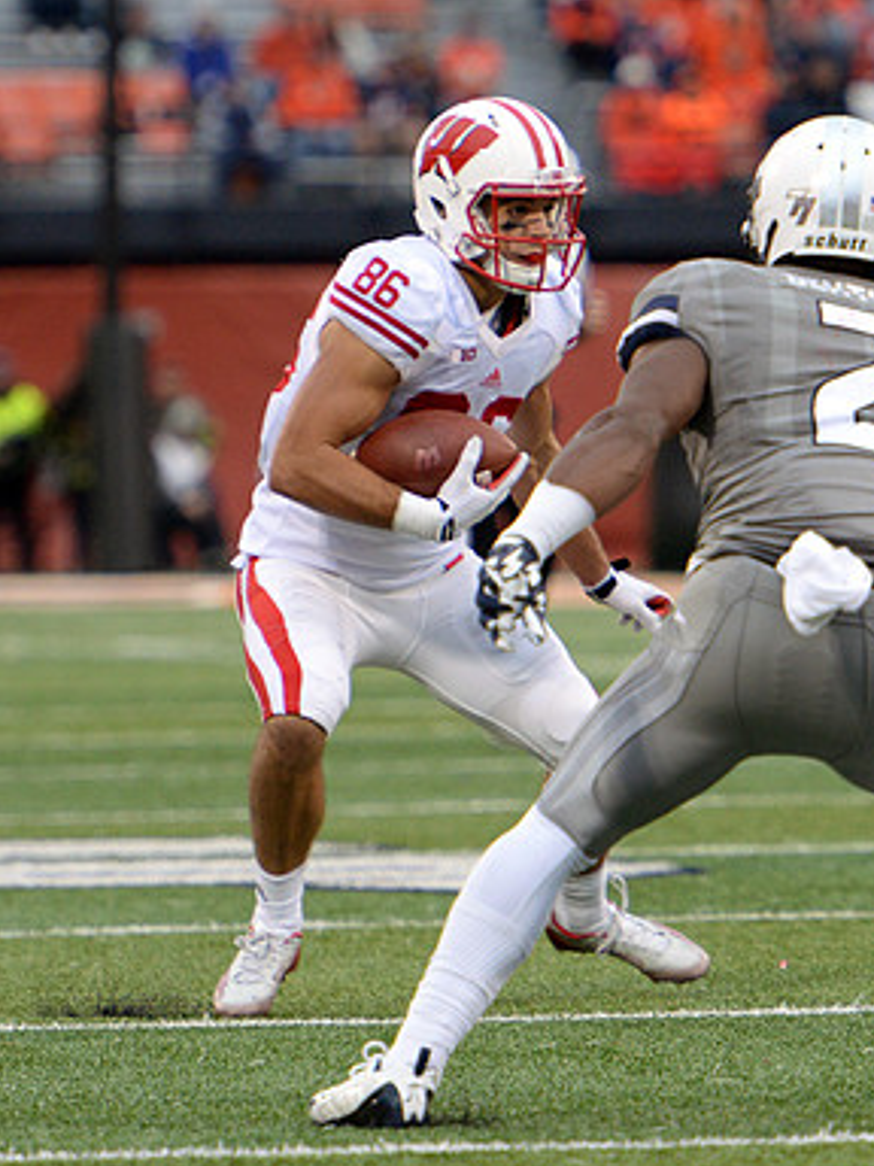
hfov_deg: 4.4
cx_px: 659
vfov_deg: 5.9
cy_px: 585
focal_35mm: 334
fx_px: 11244
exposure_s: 1/1250
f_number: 4
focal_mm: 230
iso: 2500
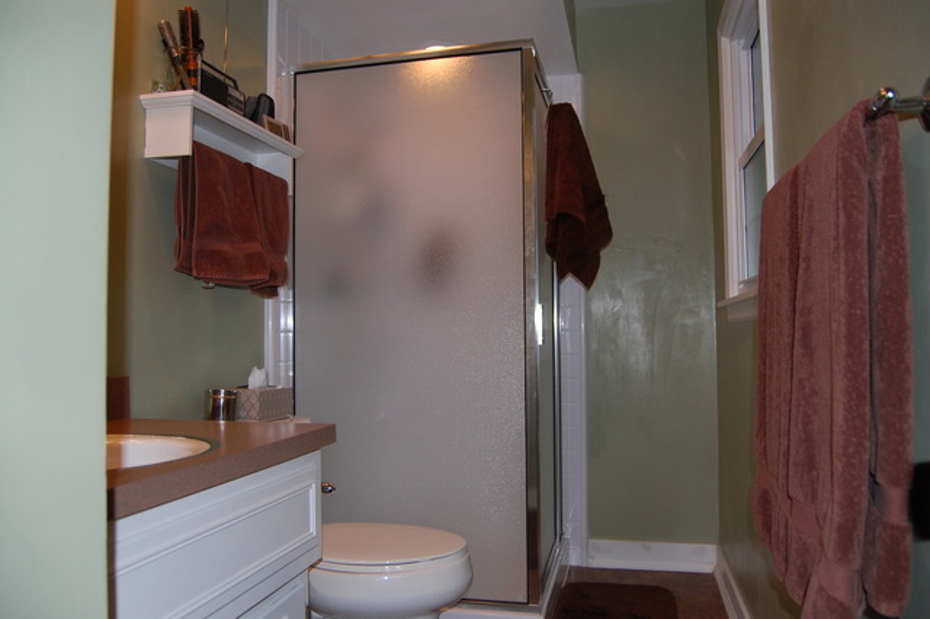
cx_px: 465
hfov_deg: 67.4
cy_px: 310
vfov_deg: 47.9
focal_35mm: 27
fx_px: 697
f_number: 3.5
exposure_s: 1/60
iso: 400
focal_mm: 18
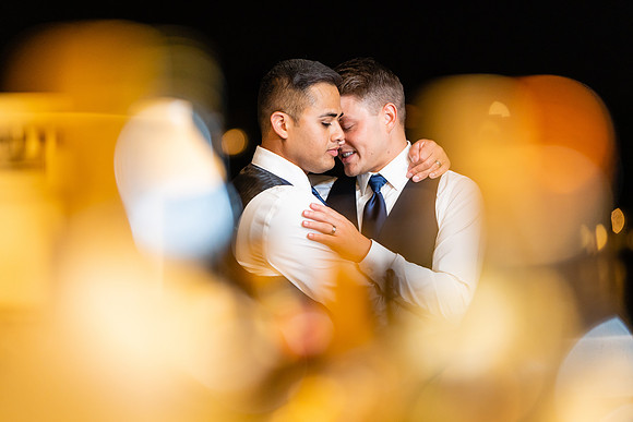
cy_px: 211
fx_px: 2990
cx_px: 316
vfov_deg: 8.1
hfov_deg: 12.1
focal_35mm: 170
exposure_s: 1/60
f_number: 2.8
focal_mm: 170
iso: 1600
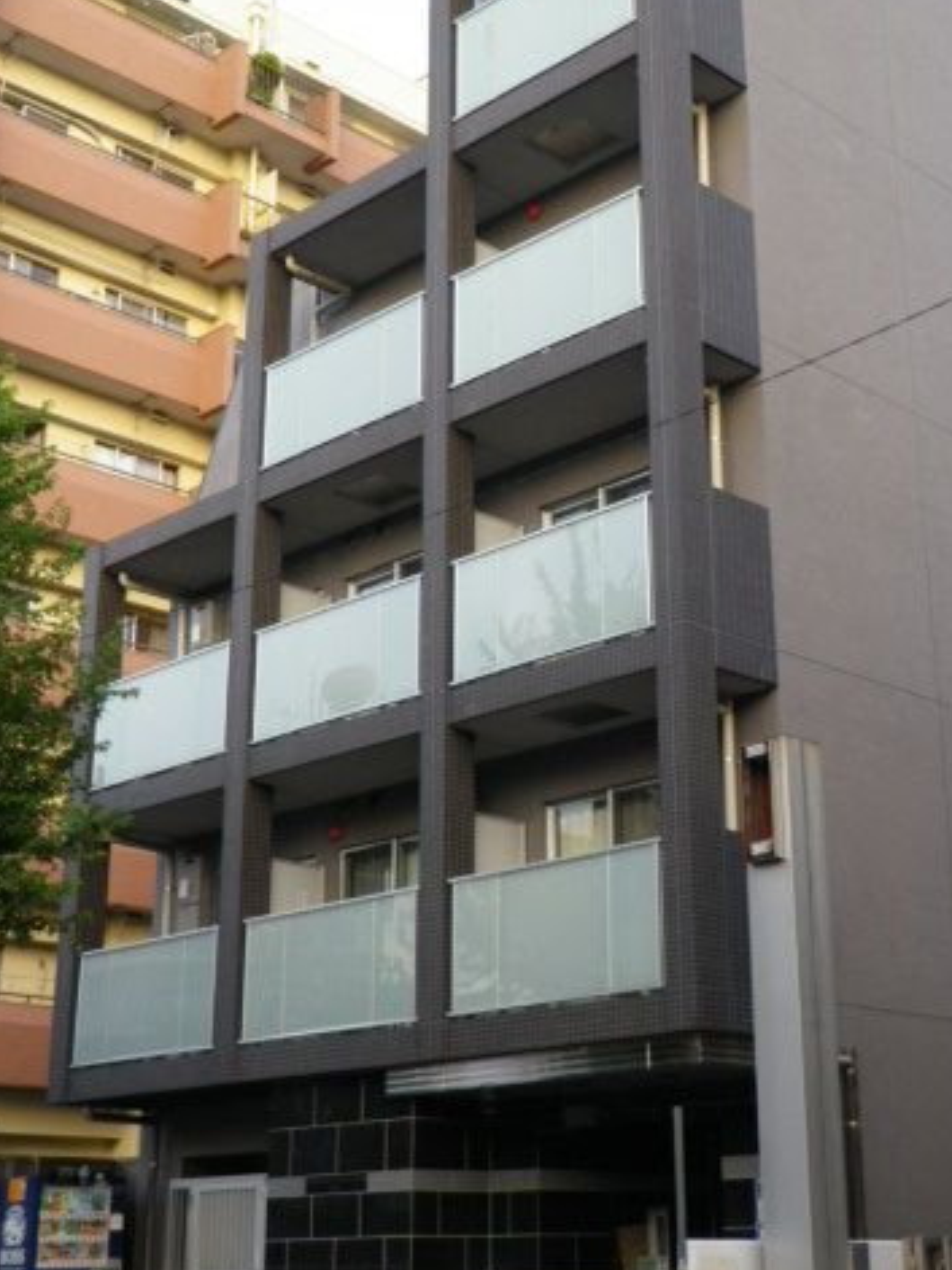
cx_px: 588
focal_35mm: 53
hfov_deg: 27.4
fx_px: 1944
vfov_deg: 36.1
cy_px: 569
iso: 100
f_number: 4
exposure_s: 1/50
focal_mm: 7
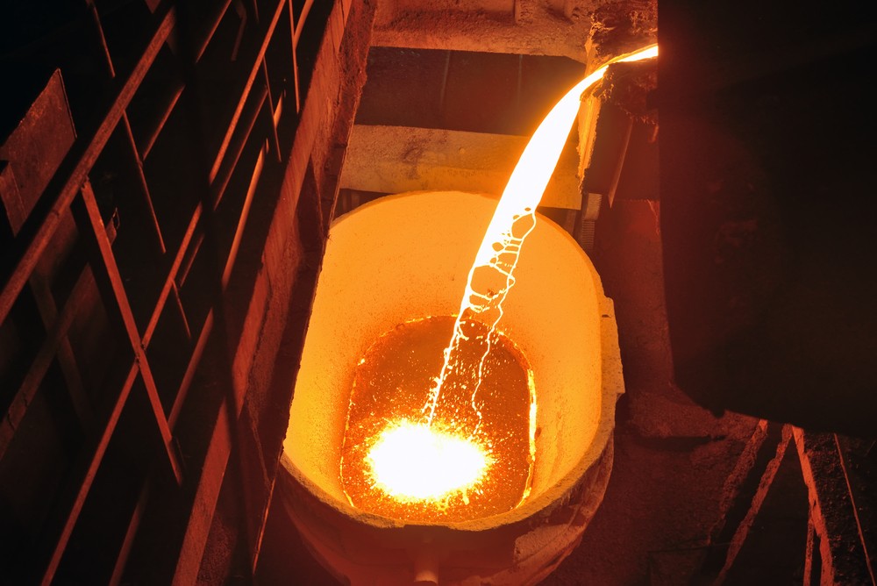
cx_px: 438
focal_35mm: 26
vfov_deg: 49.6
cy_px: 293
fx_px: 634
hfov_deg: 69.4
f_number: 14
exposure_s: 1/250
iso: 400
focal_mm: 26
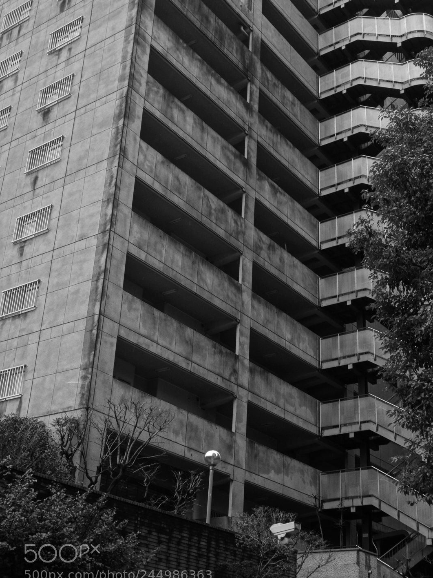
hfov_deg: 29.1
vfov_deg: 38.2
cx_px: 216
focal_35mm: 50
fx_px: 834
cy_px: 280
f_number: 9
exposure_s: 1/200
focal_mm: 17.18
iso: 800
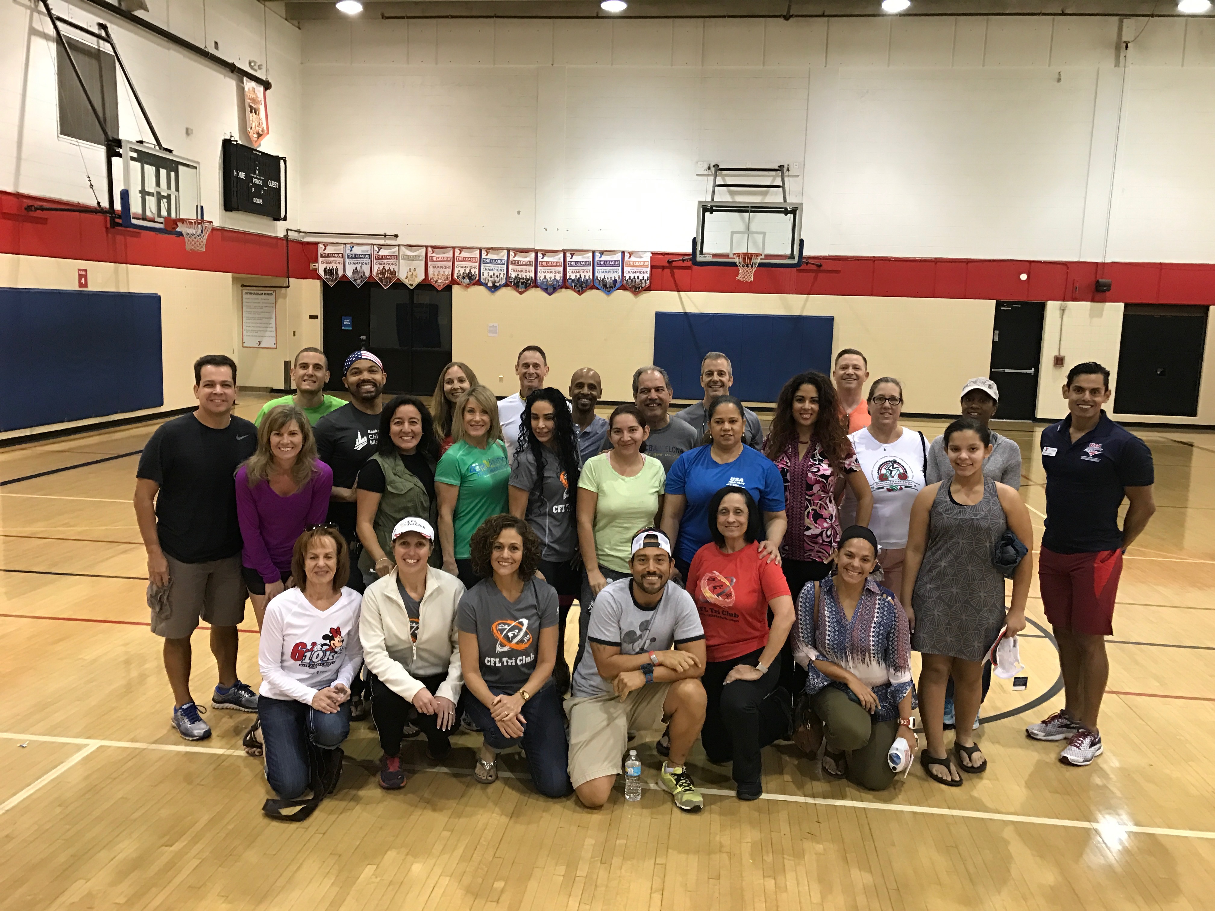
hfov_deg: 63.4
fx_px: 983
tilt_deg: -7.0
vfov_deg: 49.7
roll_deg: -1.7
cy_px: 456
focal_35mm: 28
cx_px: 608
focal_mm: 3.99
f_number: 1.8
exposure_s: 1/15
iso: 50
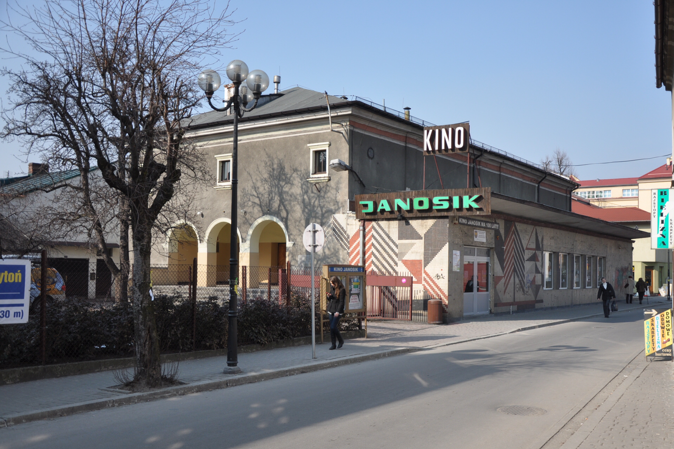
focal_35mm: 33
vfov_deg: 40.0
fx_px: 618
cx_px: 337
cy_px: 224
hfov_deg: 57.2
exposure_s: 1/1000
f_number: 3.8
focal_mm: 22
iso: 200
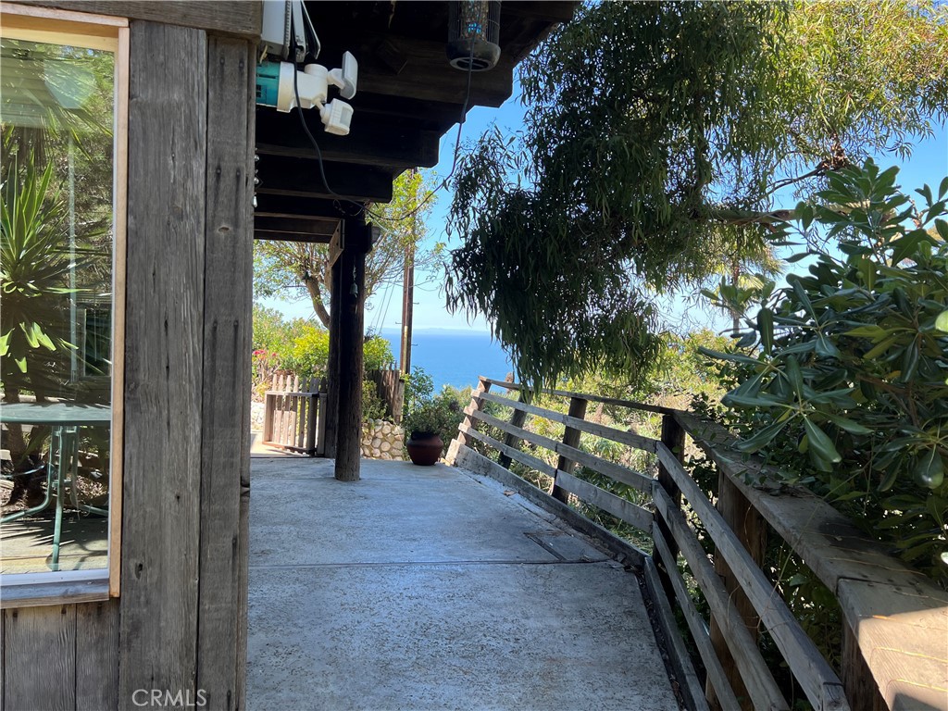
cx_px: 474
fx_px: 712
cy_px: 356
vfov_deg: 53.1
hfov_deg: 67.3
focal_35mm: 26
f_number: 1.5
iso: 50
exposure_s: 1/450
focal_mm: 5.7
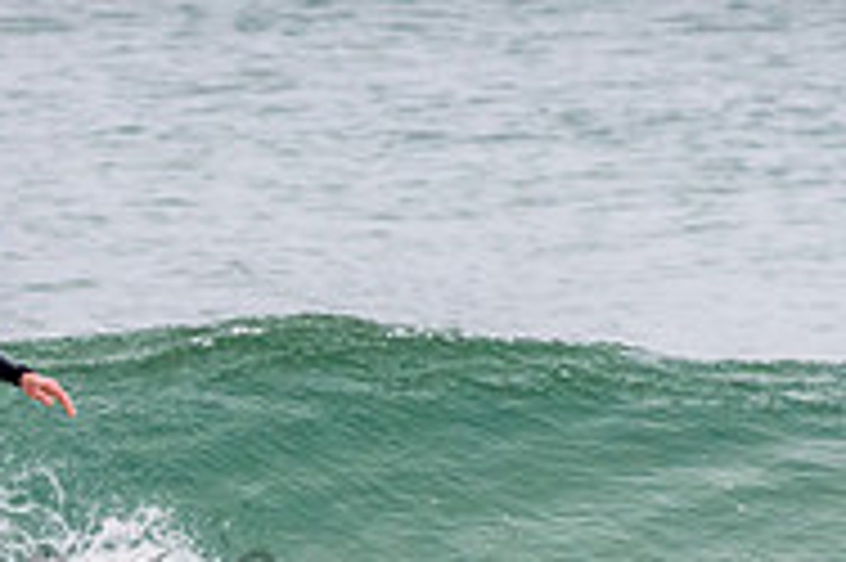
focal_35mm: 1892
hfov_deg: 1.1
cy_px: 505
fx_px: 44422
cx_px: -89
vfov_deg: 0.7
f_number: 5.6
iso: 800
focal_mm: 500
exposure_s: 1/1000
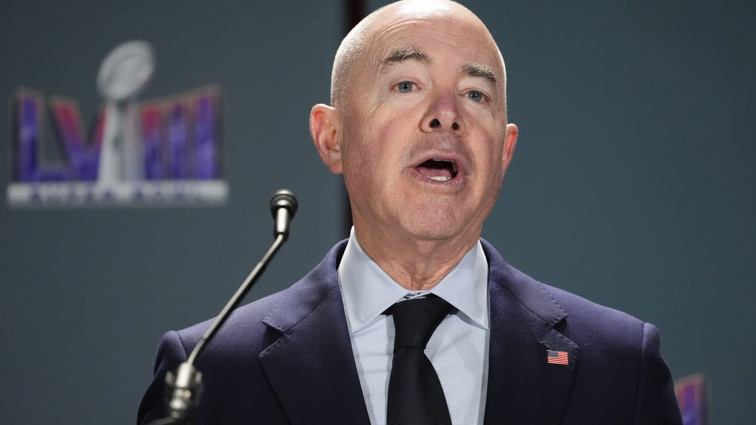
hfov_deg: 5.1
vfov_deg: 2.9
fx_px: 8420
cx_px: 379
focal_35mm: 420
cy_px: 175
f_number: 5.6
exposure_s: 1/500
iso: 6400
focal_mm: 400
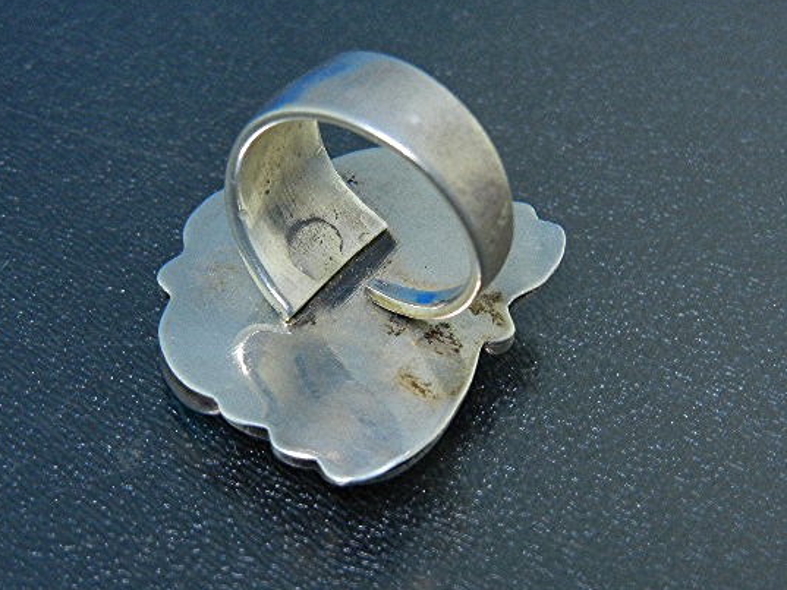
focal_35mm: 81
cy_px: 275
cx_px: 366
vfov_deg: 18.2
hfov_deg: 24.1
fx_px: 1842
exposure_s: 1/30
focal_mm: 12.2
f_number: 4.1
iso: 221
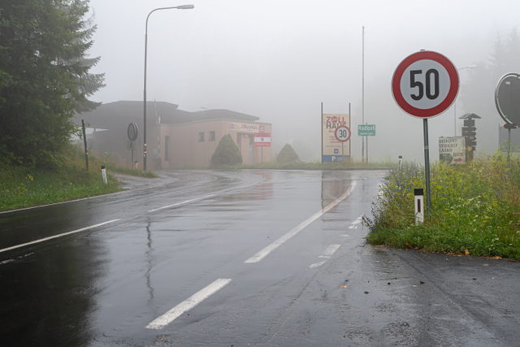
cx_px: 260
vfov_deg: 28.1
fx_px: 693
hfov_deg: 41.1
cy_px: 174
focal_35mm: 48
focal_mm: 32
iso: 100
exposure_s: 1/100
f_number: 5.6
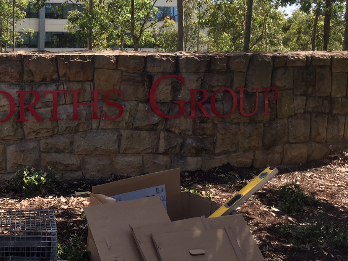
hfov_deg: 34.9
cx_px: 39
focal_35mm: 52
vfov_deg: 27.7
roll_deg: -2.7
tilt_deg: -3.9
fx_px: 523
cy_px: 71
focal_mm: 4.15
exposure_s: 1/824
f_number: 2.2
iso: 32
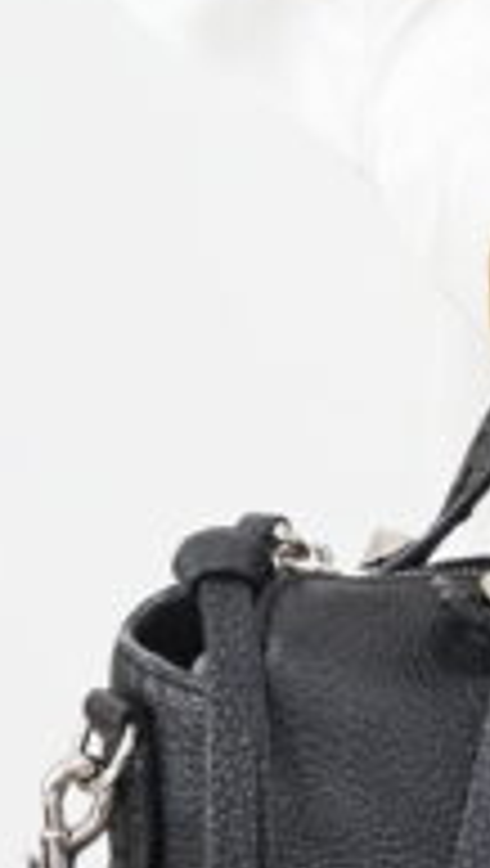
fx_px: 6402
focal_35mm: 278
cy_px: 148
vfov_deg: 7.7
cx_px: 1144
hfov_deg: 4.3
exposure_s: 1/2
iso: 640
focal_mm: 50
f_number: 9
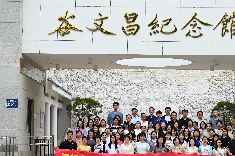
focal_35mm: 106
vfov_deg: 12.9
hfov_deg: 19.2
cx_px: 156
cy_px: 106
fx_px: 691
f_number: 10
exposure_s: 1/125
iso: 250
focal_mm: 75
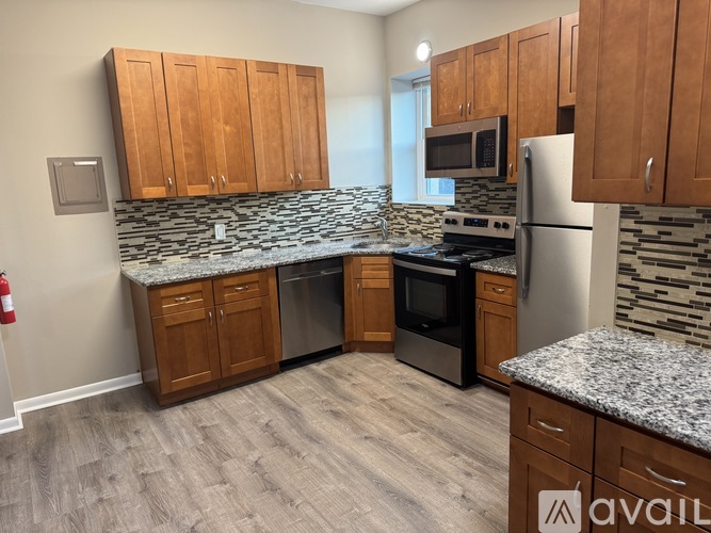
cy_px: 266
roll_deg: +1.9
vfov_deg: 56.8
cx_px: 356
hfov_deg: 71.6
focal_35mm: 24
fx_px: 493
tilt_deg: -10.8
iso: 200
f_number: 1.78
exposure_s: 1/60
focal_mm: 6.76
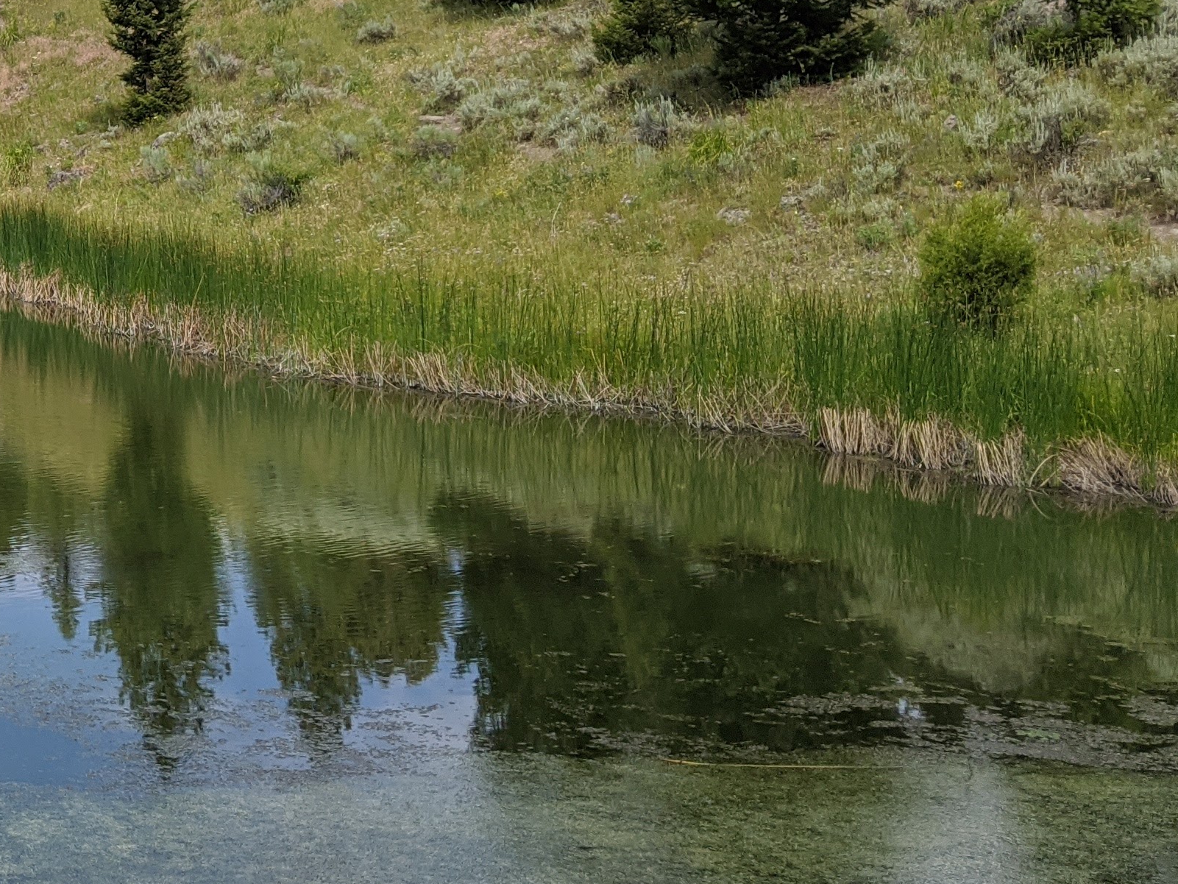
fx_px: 2314
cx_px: -266
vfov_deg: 21.2
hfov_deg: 25.4
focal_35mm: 68
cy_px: 119
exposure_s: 1/3906
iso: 60
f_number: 1.8
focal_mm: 4.44
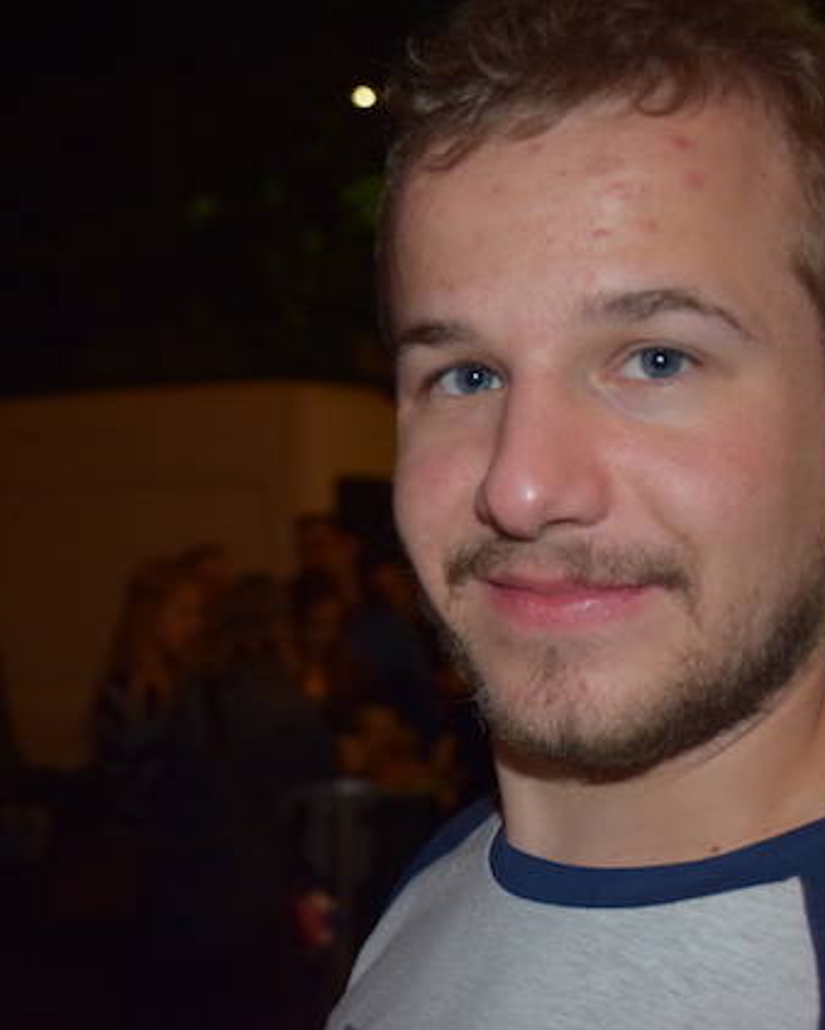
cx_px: 273
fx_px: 1760
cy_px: 520
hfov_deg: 26.2
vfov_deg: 32.6
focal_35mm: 58
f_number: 4
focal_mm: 27
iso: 900
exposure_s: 1/60
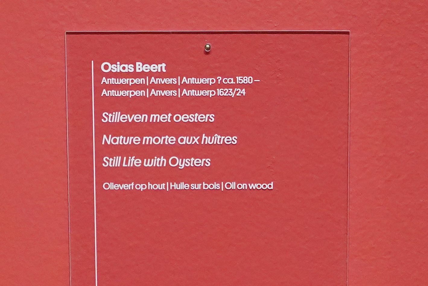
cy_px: 143
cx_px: 214
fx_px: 285
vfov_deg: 53.2
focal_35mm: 24
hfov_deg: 73.7
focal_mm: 24
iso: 3200
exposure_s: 1/80
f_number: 5
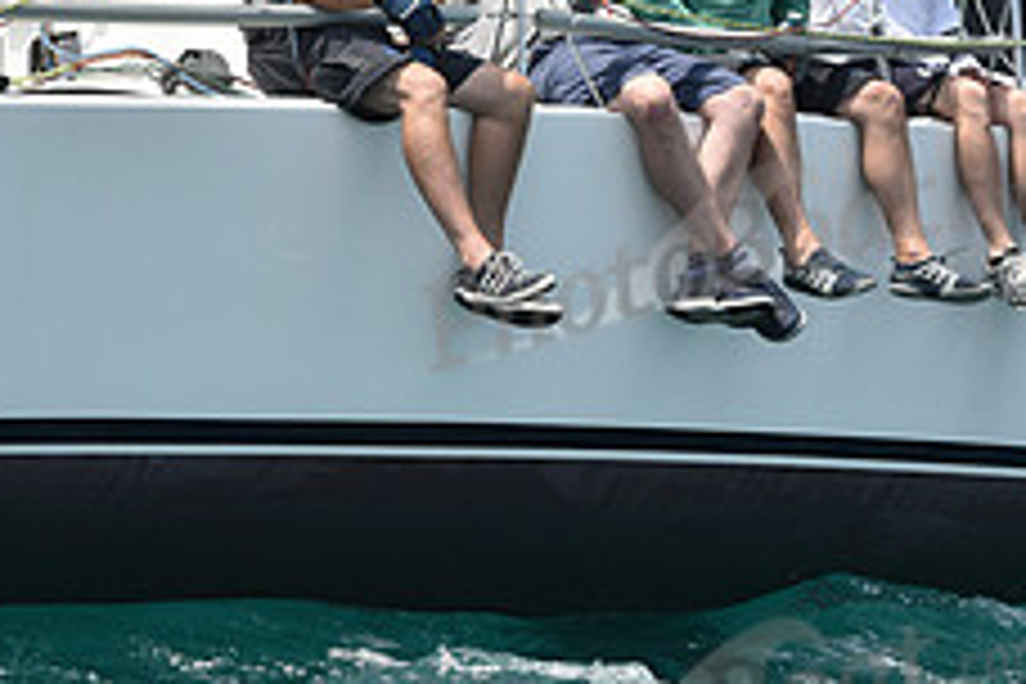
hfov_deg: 9.0
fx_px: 6526
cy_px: 83
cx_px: 194
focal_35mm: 229
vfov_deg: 6.0
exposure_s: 1/1250
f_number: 7.1
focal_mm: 90
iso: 250
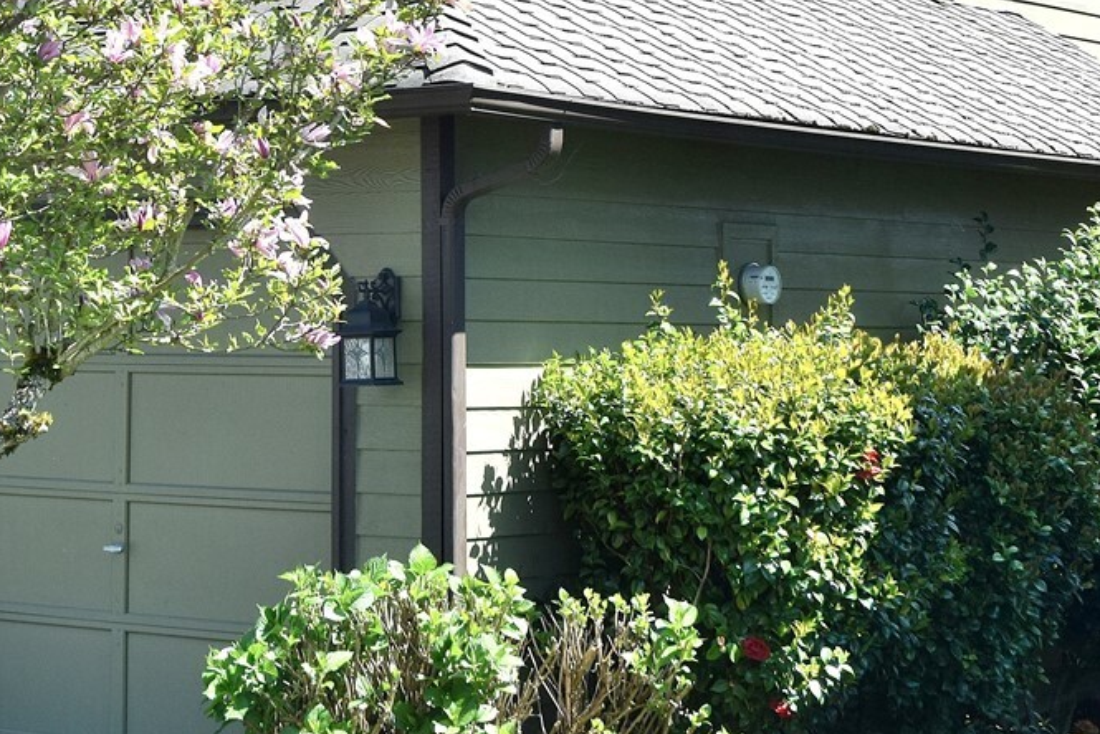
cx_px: 289
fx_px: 3157
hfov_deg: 19.6
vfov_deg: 13.0
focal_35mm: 103
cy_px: -130
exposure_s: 1/250
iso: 200
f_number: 8
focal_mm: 27
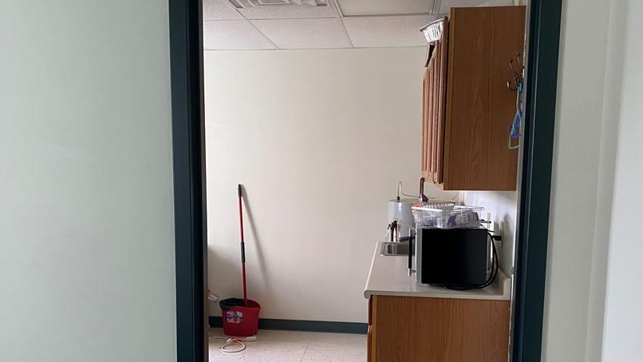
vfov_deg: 32.4
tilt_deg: -8.7
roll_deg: -0.3
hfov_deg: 55.3
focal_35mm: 36
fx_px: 614
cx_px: 309
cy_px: 251
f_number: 1.8
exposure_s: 1/60
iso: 125
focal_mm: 4.25
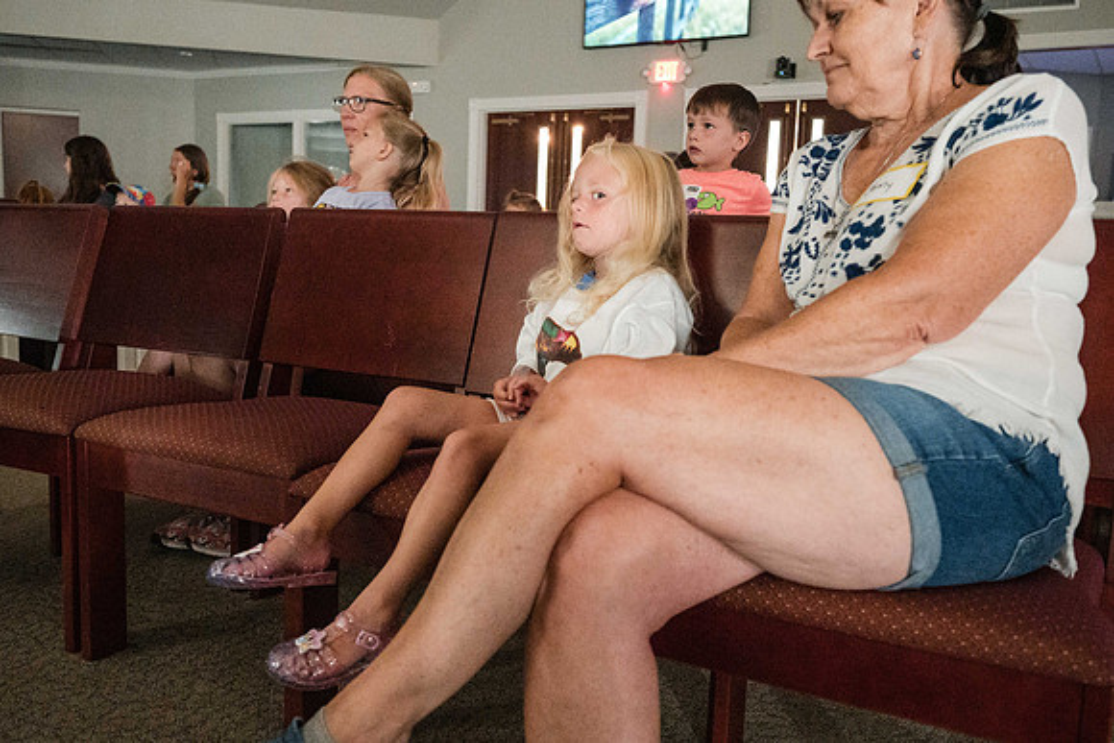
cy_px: 370
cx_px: 551
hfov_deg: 57.9
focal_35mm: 33
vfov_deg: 40.5
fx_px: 1007
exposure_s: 1/30
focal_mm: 30
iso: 25600
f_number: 4
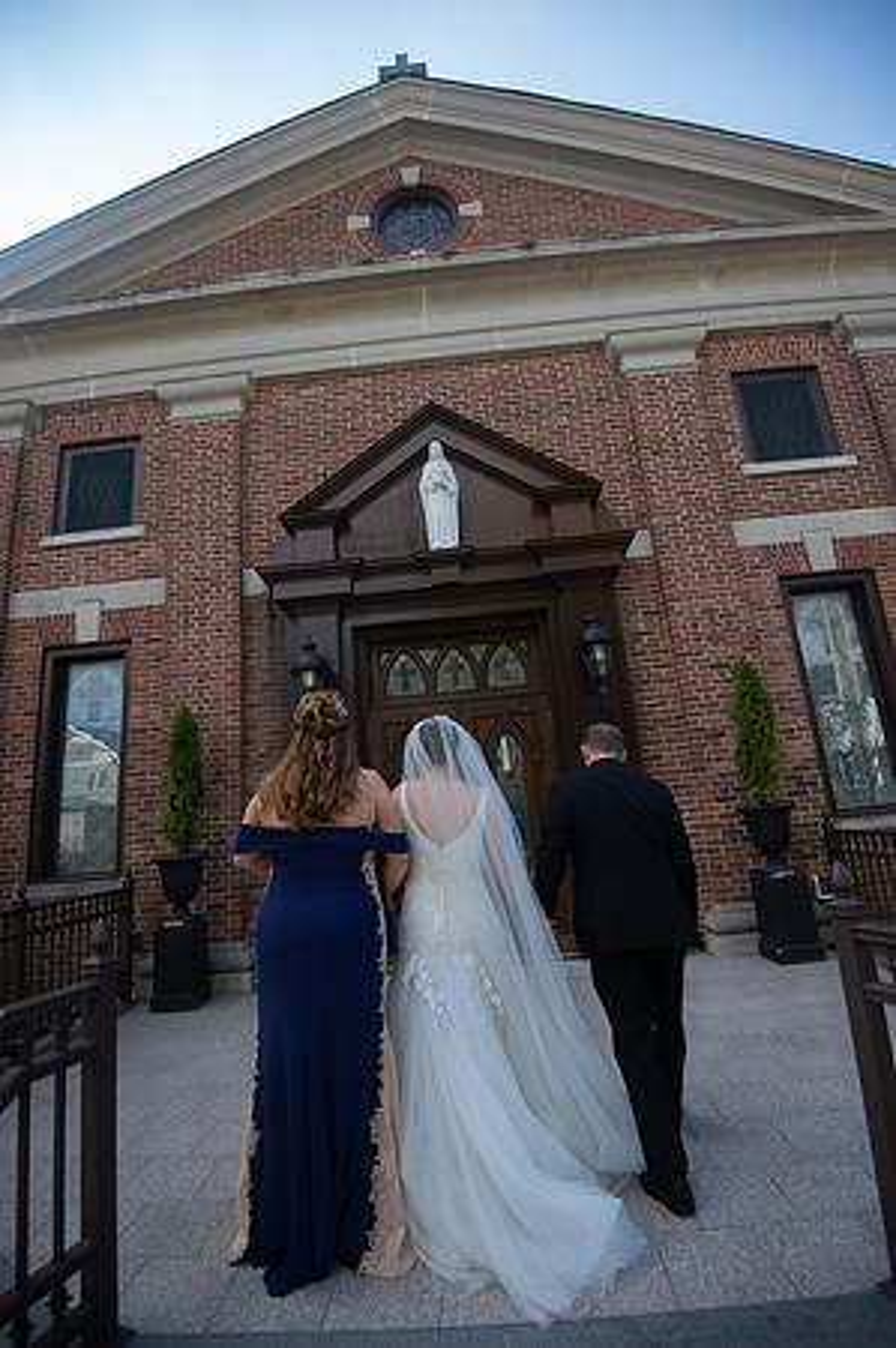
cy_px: 674
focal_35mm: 16
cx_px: 448
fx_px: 599
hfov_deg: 73.6
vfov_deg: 96.8
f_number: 4
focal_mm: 16
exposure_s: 1/1250
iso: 400
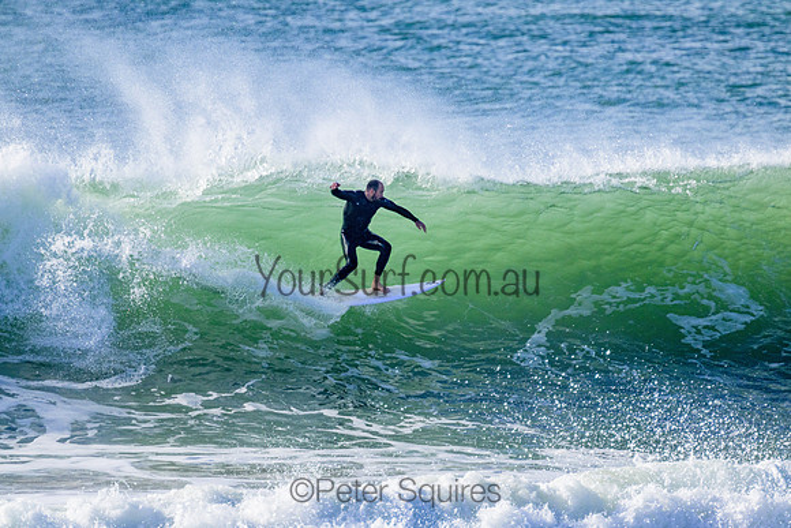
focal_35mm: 800
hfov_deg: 2.6
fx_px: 17581
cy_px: 264
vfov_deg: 1.7
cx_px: 396
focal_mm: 800
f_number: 11
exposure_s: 1/2000
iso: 1600
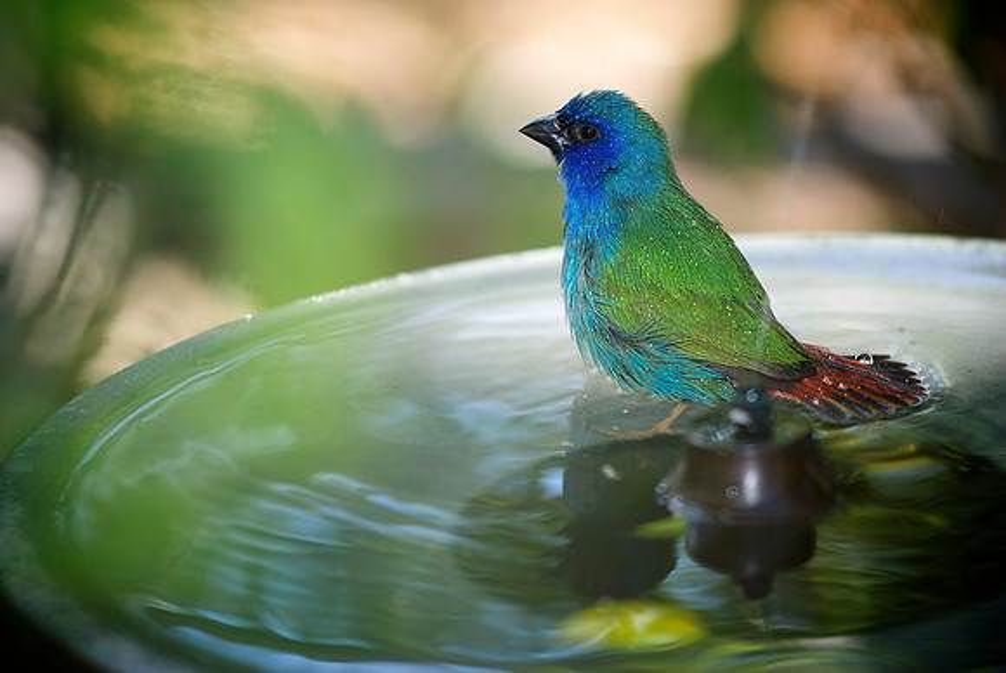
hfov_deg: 13.0
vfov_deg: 8.7
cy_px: 336
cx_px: 503
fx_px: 4406
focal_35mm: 158
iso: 125
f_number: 3
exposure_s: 1/90
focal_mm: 105
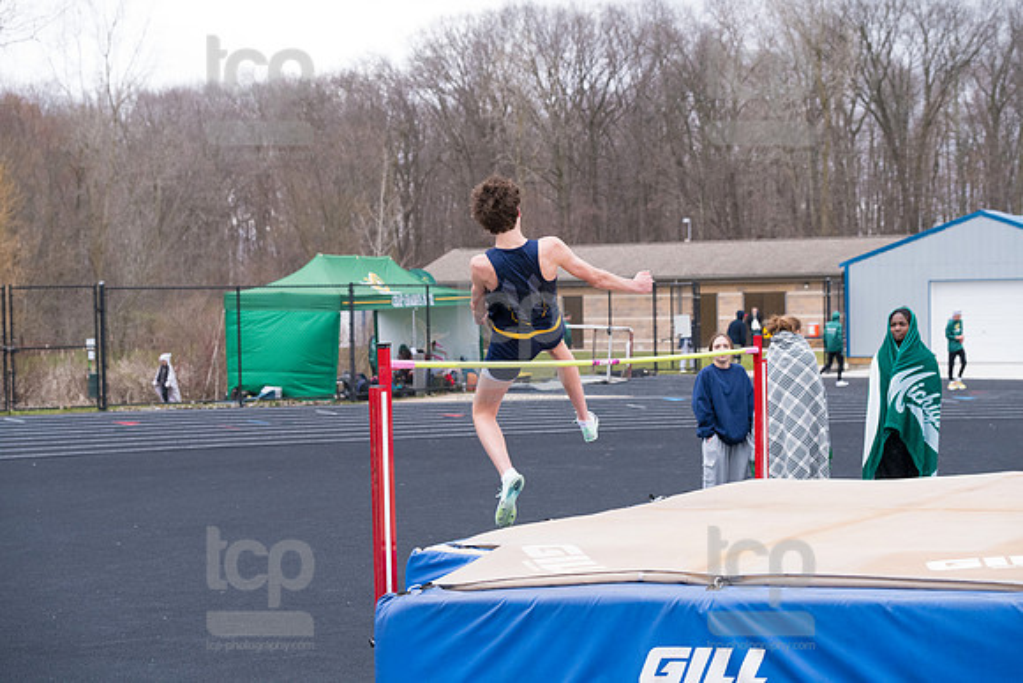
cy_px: 342
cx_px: 512
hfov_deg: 28.8
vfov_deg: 19.5
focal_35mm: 70
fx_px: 1990
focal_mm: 70
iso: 2000
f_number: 5
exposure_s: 1/1600
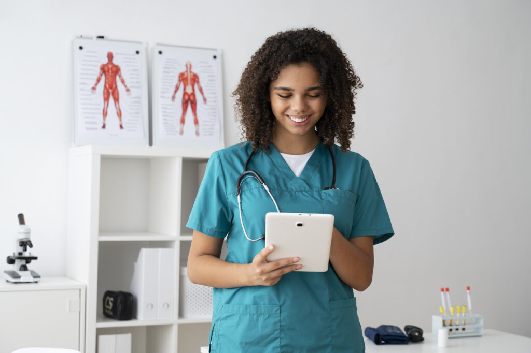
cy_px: 176
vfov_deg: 22.2
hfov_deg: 32.9
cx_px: 266
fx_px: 899
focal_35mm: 61
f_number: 4.5
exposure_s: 1/320
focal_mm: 61
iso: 320
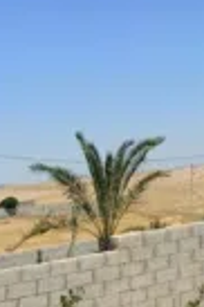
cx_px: 323
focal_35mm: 79
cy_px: -34
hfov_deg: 15.6
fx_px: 673
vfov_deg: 24.0
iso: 64
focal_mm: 5.25
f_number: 1.75
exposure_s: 1/1567
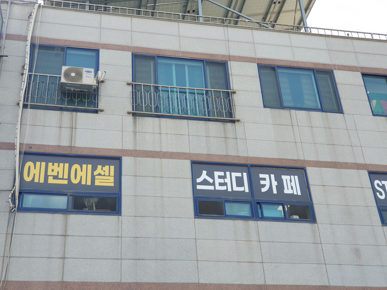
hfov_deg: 36.8
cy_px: 145
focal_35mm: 52
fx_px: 581
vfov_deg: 28.0
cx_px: 194
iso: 100
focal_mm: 6
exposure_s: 1/195
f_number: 2.4
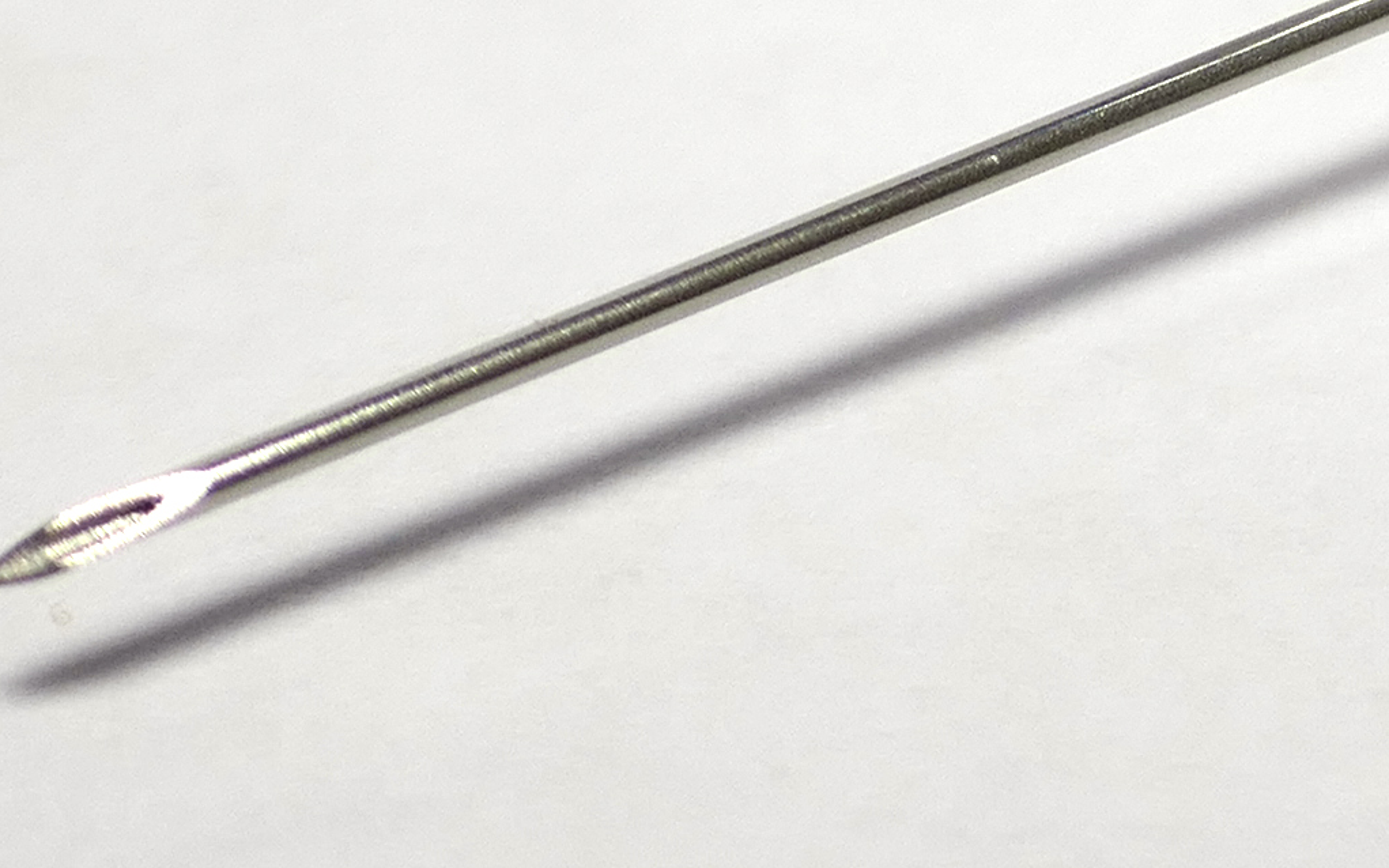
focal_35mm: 224
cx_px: 1911
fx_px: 8479
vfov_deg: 5.6
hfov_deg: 9.2
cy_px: -1252
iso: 125
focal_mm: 14.9
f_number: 3.8
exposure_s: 1/800
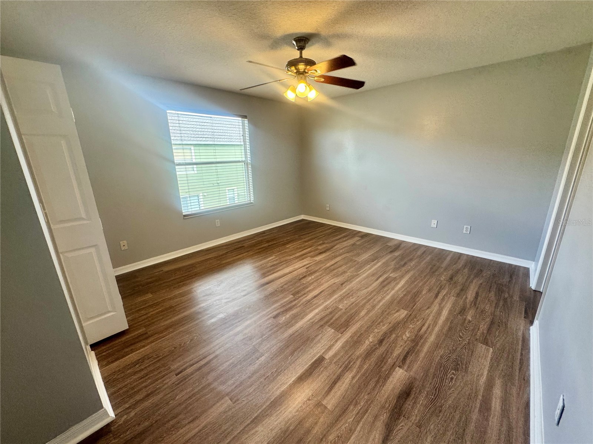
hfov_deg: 102.1
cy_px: 222
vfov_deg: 85.7
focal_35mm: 14
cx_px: 296
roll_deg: +1.7
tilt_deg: -16.5
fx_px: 240
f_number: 2.2
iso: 200
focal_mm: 2.22
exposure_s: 1/120
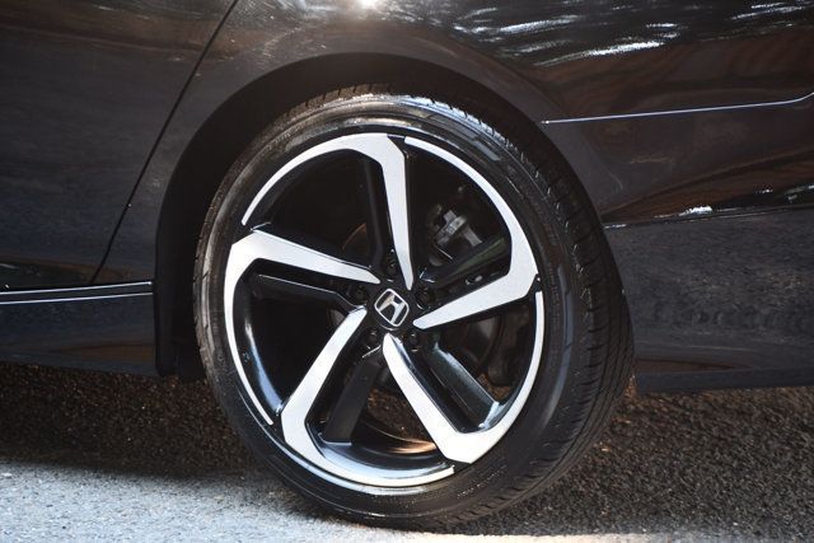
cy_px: 272
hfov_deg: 13.1
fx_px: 3551
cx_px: 407
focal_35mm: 157
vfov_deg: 8.7
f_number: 4.8
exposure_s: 1/250
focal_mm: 105
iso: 800
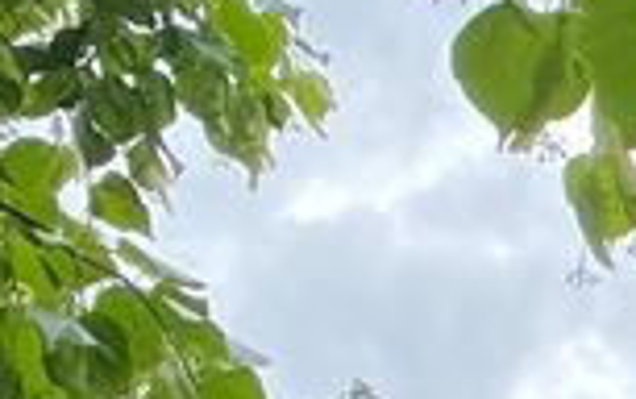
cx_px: 1671
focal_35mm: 200
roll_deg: -1.1
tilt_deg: +9.0
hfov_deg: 9.1
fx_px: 3470
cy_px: 1478
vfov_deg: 5.8
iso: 32
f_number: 1.8
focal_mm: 4.25
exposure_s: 1/942
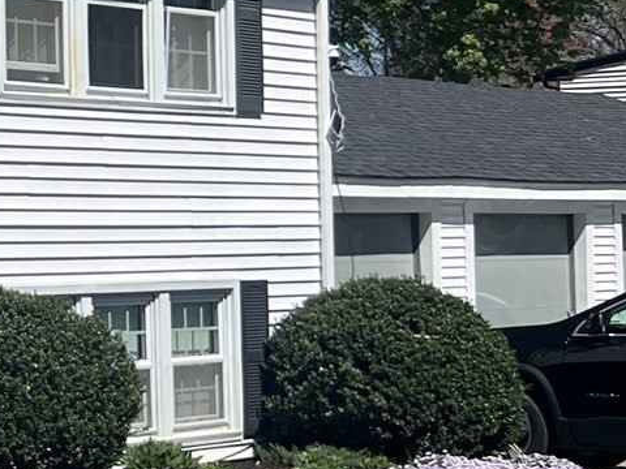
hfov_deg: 14.4
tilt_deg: +2.4
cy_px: 112
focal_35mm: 111
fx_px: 2007
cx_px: -664
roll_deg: -0.4
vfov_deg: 13.3
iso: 50
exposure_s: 1/8696
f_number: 1.5
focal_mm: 5.7
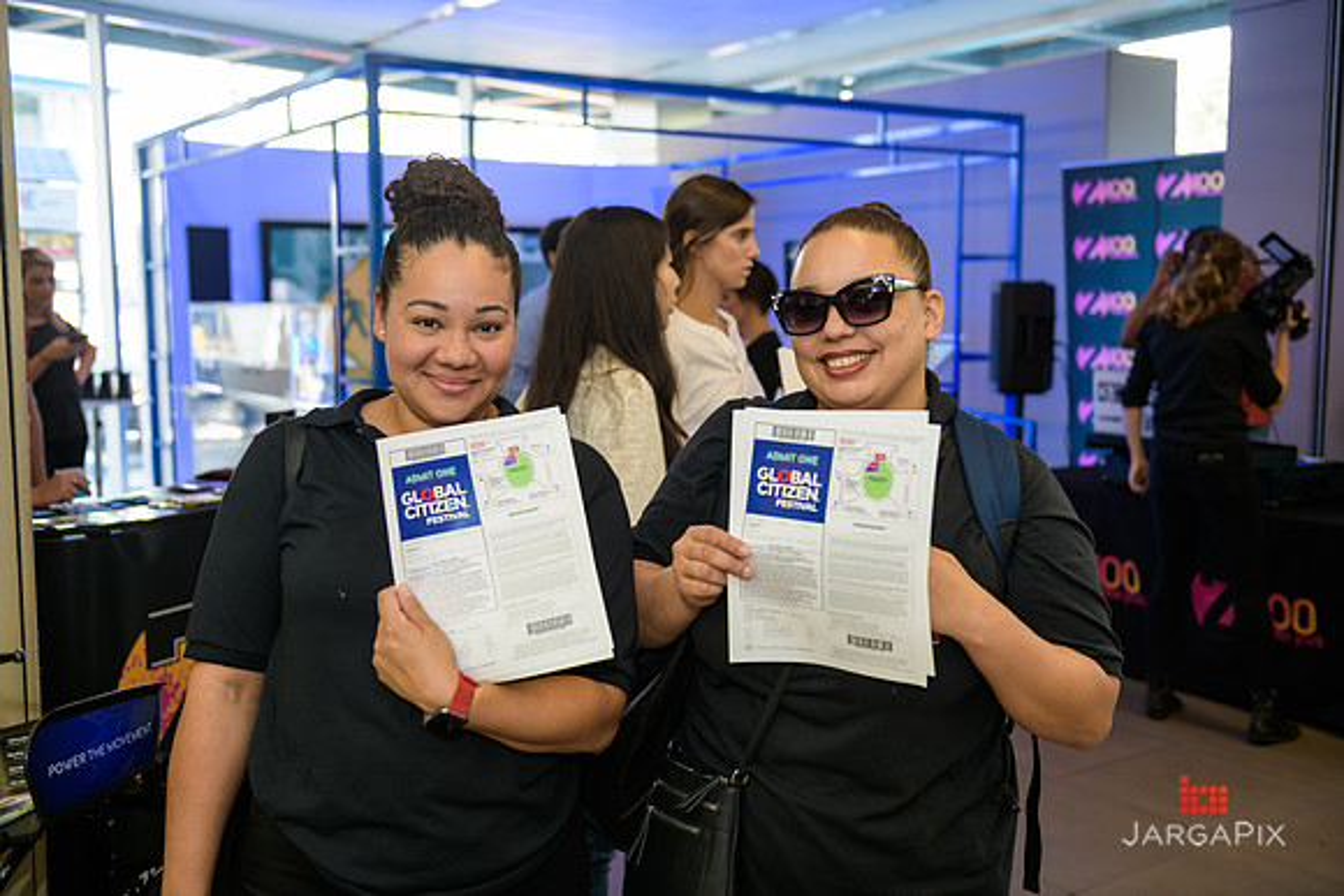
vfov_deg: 35.1
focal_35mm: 38
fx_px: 1419
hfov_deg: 50.7
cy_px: 448
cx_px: 672
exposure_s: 1/125
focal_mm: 38
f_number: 3.2
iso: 400
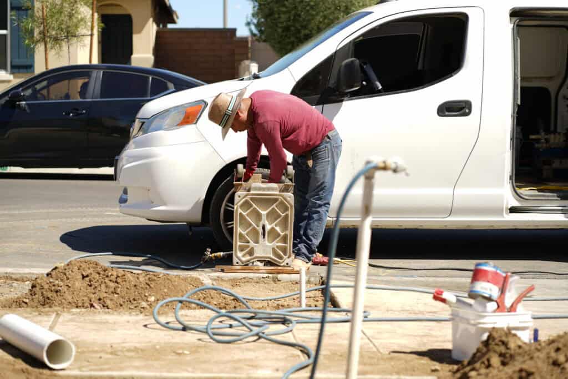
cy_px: 190
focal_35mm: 85
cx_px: 284
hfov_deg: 23.9
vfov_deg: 16.1
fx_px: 1341
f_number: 4
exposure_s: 1/400
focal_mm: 85
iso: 50
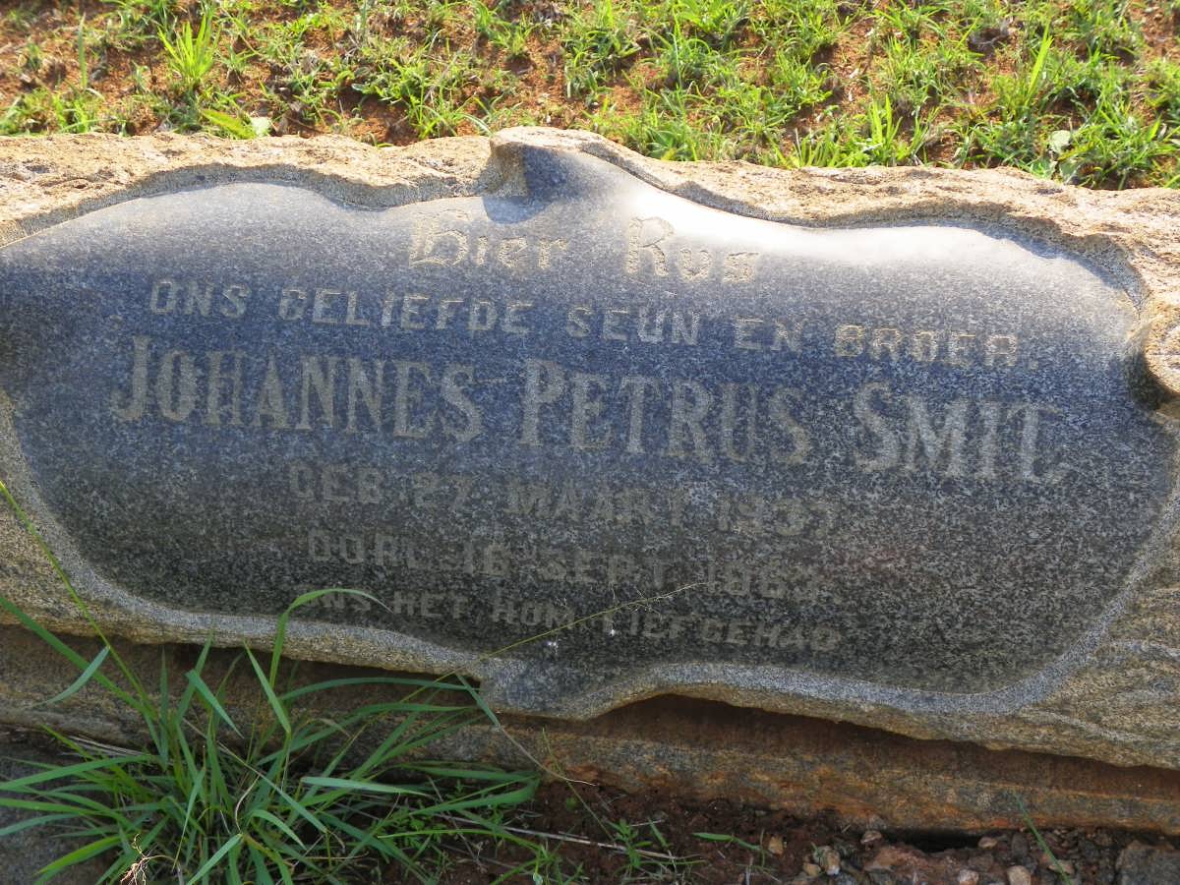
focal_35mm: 50
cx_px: 590
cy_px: 442
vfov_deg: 29.1
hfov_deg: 38.2
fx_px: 1704
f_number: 3.5
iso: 64
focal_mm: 8.9
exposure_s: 1/160
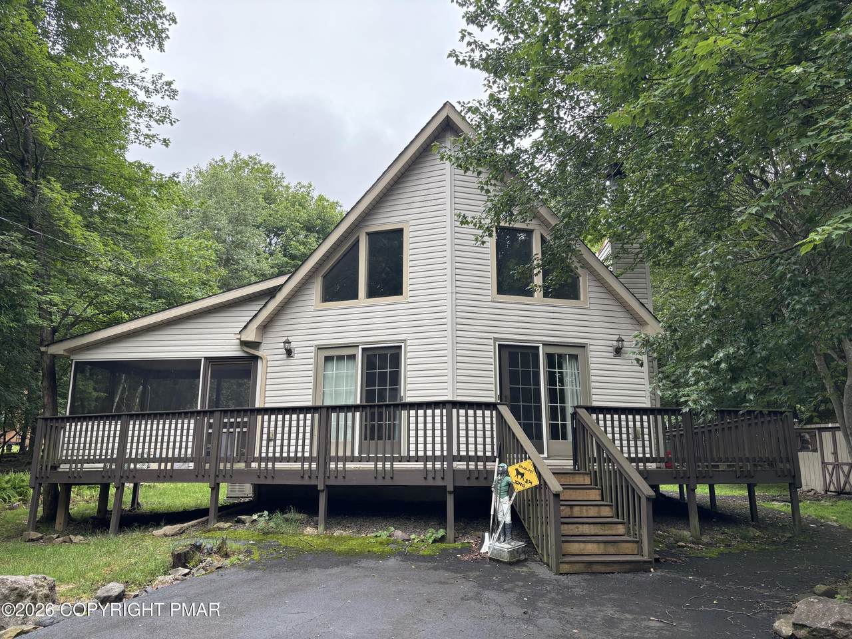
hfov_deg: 67.3
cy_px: 320
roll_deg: -0.3
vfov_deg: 53.1
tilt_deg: +13.0
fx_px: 640
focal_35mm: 26
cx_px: 426
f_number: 1.6
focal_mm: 5.96
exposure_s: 1/216
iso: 40
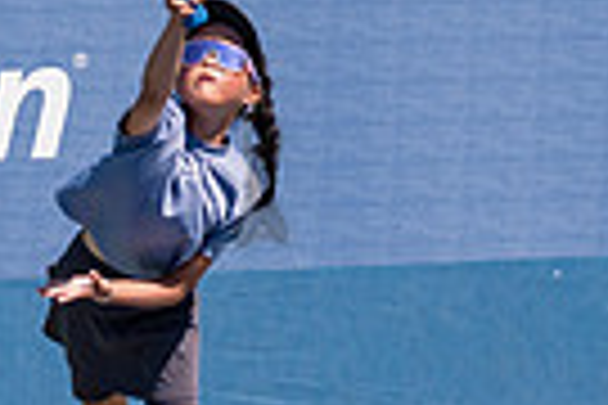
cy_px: 174
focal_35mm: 405
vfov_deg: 3.4
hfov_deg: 5.1
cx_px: 165
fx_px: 6839
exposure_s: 1/1000
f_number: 4
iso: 100
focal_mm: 78
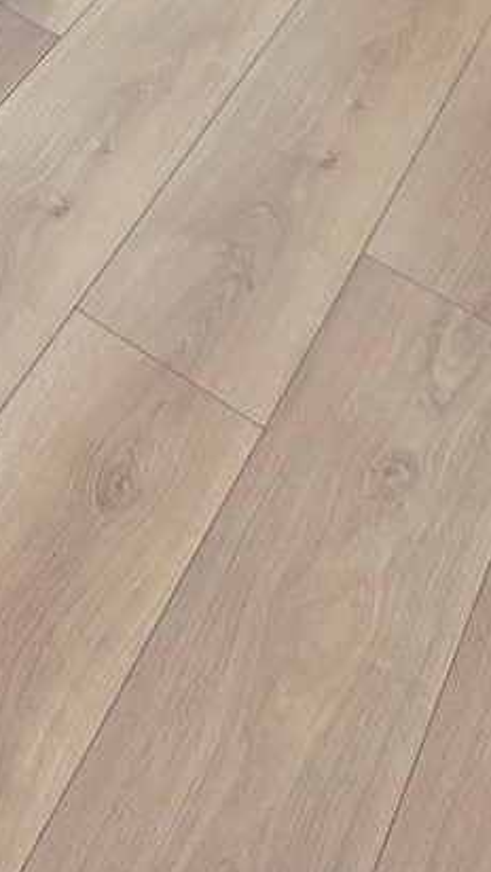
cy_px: -561
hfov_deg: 14.7
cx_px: -523
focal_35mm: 66
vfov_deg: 23.0
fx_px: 1526
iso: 100
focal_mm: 2.2
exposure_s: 1/120
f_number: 1.9
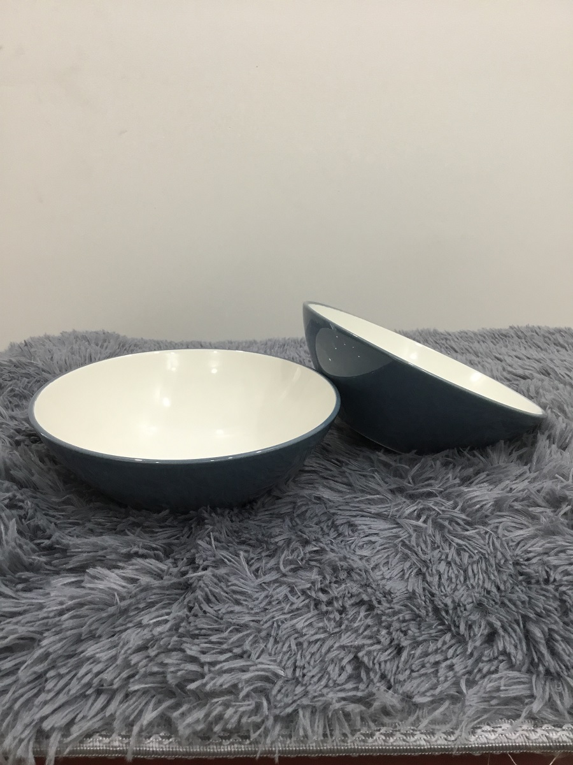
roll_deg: +0.4
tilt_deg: -19.9
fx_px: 684
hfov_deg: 45.4
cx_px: 286
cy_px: 382
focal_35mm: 31
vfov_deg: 58.4
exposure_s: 1/33
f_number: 2.4
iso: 80
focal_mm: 3.3
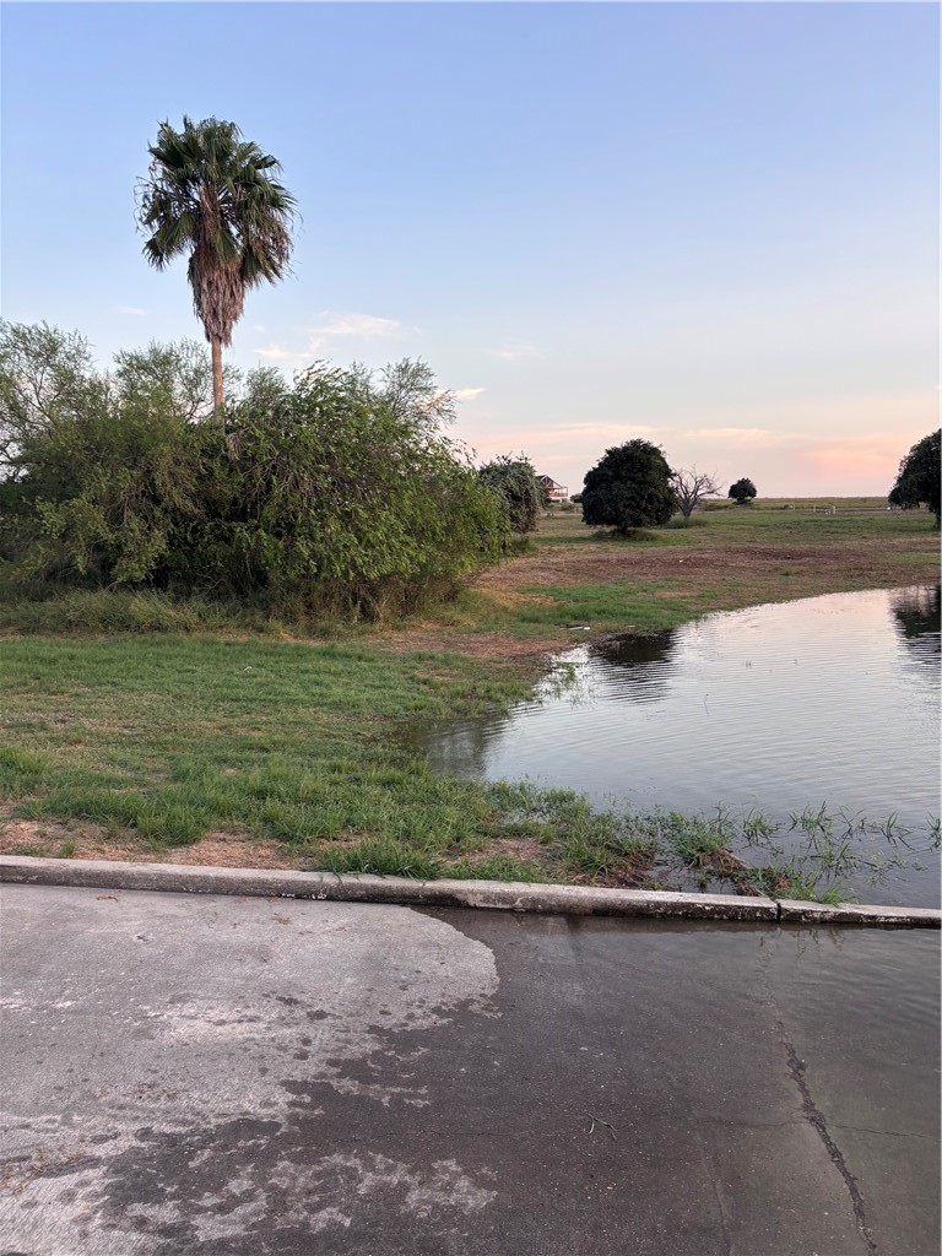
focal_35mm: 26
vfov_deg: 67.3
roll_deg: +0.8
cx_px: 471
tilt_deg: -5.9
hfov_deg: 53.1
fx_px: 943
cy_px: 628
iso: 32
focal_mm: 5.96
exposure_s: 1/135
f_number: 1.6
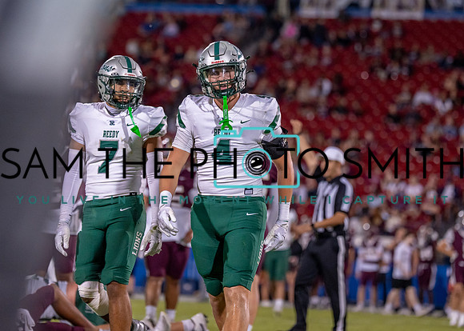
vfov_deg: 7.2
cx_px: 223
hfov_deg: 10.1
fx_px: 2622
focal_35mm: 199
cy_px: 115
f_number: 2.8
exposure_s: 1/1600
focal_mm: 144
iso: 2000
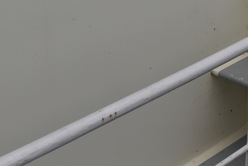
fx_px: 862
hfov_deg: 16.1
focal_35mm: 125
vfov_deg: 10.6
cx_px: 229
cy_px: -85
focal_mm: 24
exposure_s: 1/250
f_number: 8
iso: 200
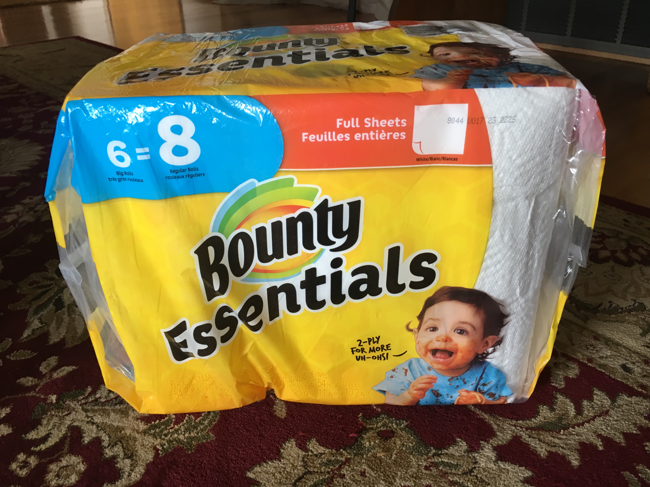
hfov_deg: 61.7
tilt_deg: -29.9
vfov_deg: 48.2
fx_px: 545
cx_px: 325
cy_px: 244
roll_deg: +0.3
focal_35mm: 29
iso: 80
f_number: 2.2
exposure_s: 1/30
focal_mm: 4.15
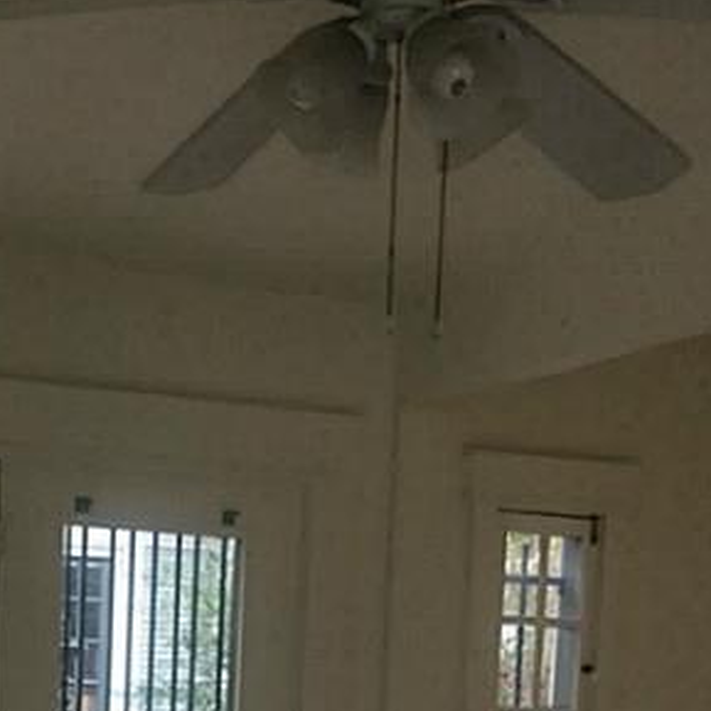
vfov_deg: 23.3
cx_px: 128
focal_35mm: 68
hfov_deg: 24.9
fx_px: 1580
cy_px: 846
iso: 64
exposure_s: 1/120
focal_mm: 4.15
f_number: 2.2
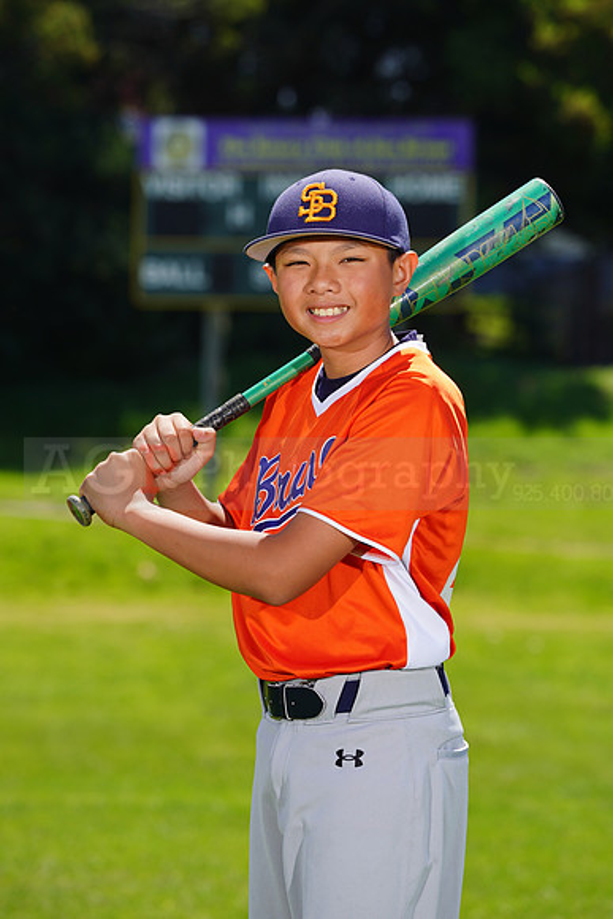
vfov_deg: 9.7
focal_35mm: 212
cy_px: 460
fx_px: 5411
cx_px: 306
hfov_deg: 6.5
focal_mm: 212
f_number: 8
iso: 100
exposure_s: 1/250
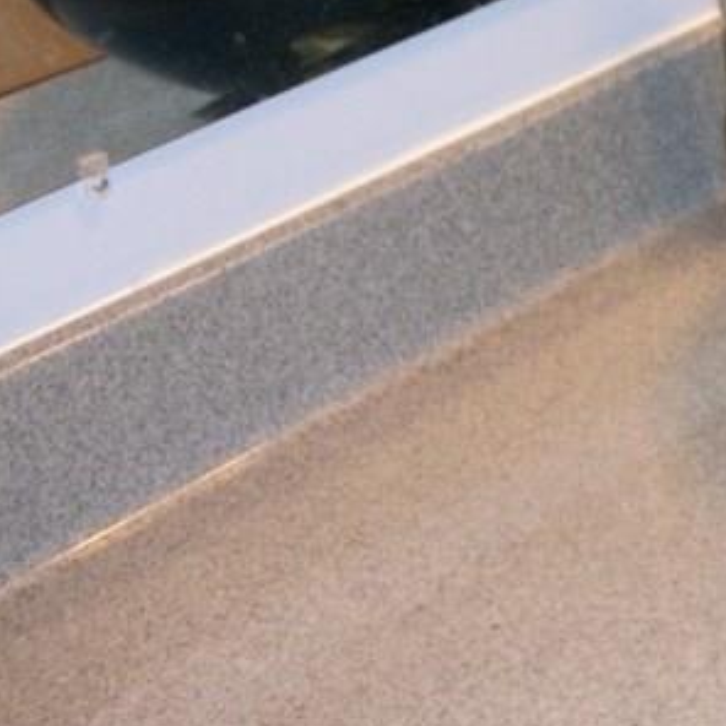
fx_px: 2325
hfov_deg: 16.1
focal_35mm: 98
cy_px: 110
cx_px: 1128
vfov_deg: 17.5
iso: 160
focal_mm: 5.7
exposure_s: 1/30
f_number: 2.9
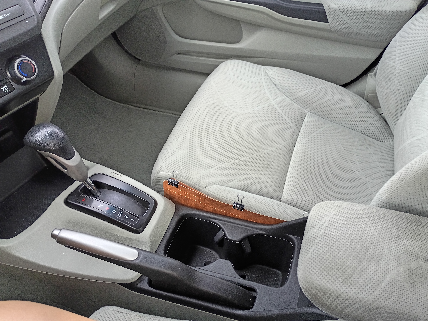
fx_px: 359
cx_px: 214
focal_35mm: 29
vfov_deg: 48.2
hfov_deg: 61.7
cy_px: 160
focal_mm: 4.27
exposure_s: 1/120
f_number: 1.8
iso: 201
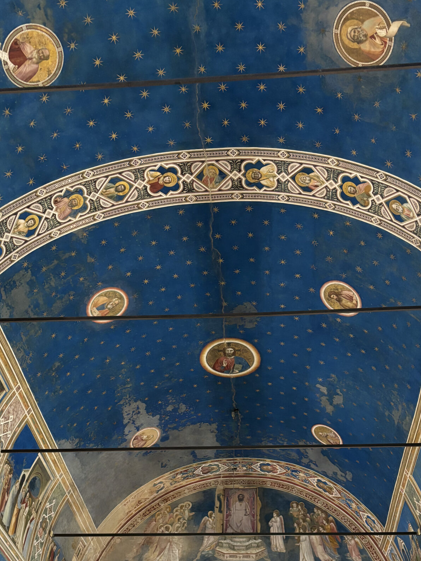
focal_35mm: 42
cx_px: 223
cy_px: 389
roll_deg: -2.6
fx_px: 681
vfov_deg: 43.9
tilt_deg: +38.3
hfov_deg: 34.3
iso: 400
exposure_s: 1/33
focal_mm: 5.96
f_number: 1.6
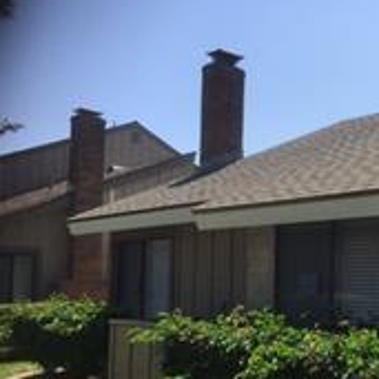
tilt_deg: +5.5
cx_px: 373
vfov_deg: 33.1
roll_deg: -1.9
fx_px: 632
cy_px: 255
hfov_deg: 31.1
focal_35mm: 51
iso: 32
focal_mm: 4.15
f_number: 2.2
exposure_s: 1/1647
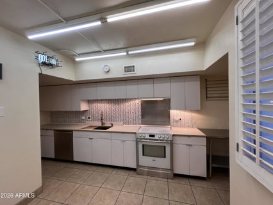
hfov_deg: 106.1
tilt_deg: -1.5
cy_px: 102
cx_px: 136
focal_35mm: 13
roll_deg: +0.5
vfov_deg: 90.0
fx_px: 103
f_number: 1.8
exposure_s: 1/120
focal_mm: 1.57
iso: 40
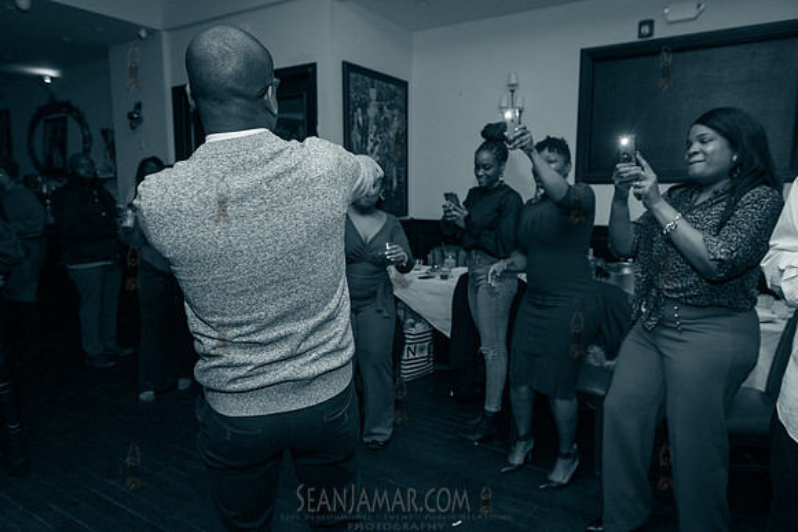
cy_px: 266
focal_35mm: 24
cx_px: 399
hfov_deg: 73.7
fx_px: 532
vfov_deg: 53.2
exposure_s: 1/250
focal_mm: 24
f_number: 4.5
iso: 2000
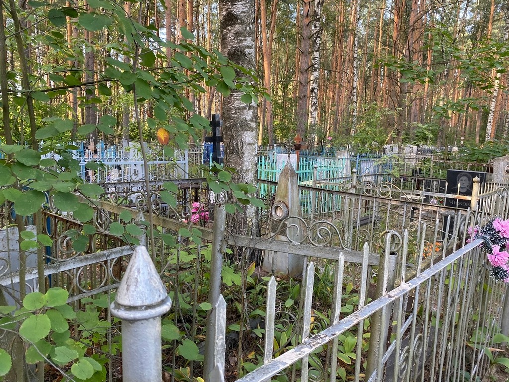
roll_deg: -0.9
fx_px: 382
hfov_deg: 67.3
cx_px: 254
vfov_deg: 53.1
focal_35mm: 26
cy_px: 191
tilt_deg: -8.6
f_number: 1.8
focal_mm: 4.25
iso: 125
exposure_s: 1/108
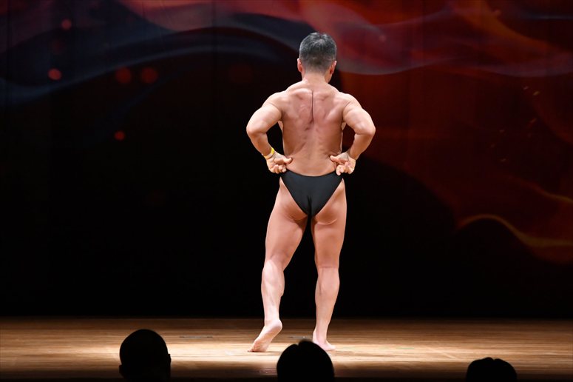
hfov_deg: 8.1
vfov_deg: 5.4
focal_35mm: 255
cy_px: 191
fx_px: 4057
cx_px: 286
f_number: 5.6
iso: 4000
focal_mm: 170
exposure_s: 1/400
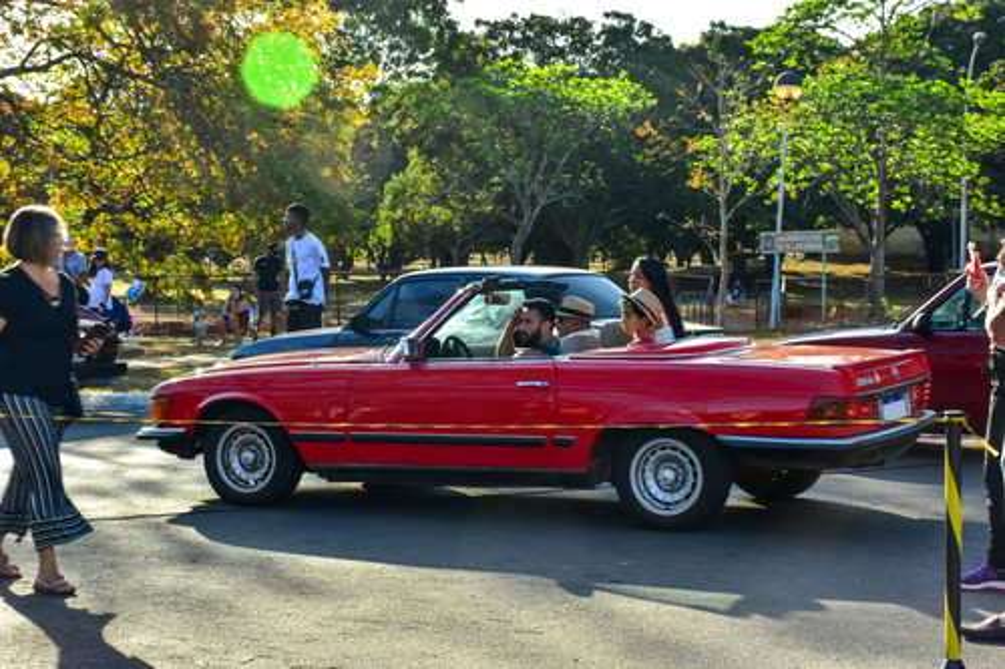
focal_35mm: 72
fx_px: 2009
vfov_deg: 18.9
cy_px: 334
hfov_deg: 28.1
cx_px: 502
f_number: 9
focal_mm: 48
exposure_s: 1/80
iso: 200
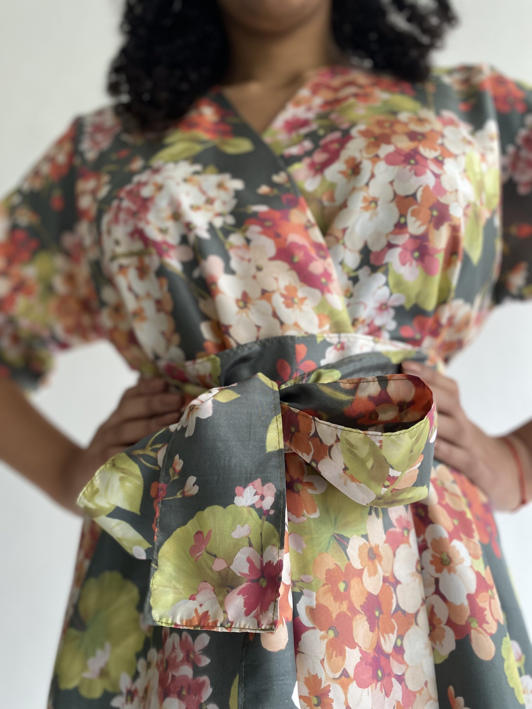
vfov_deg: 67.3
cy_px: 354
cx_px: 266
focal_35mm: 26
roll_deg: +1.3
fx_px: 533
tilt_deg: +8.9
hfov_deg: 53.1
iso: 125
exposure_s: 1/121
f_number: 1.8
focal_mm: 4.25
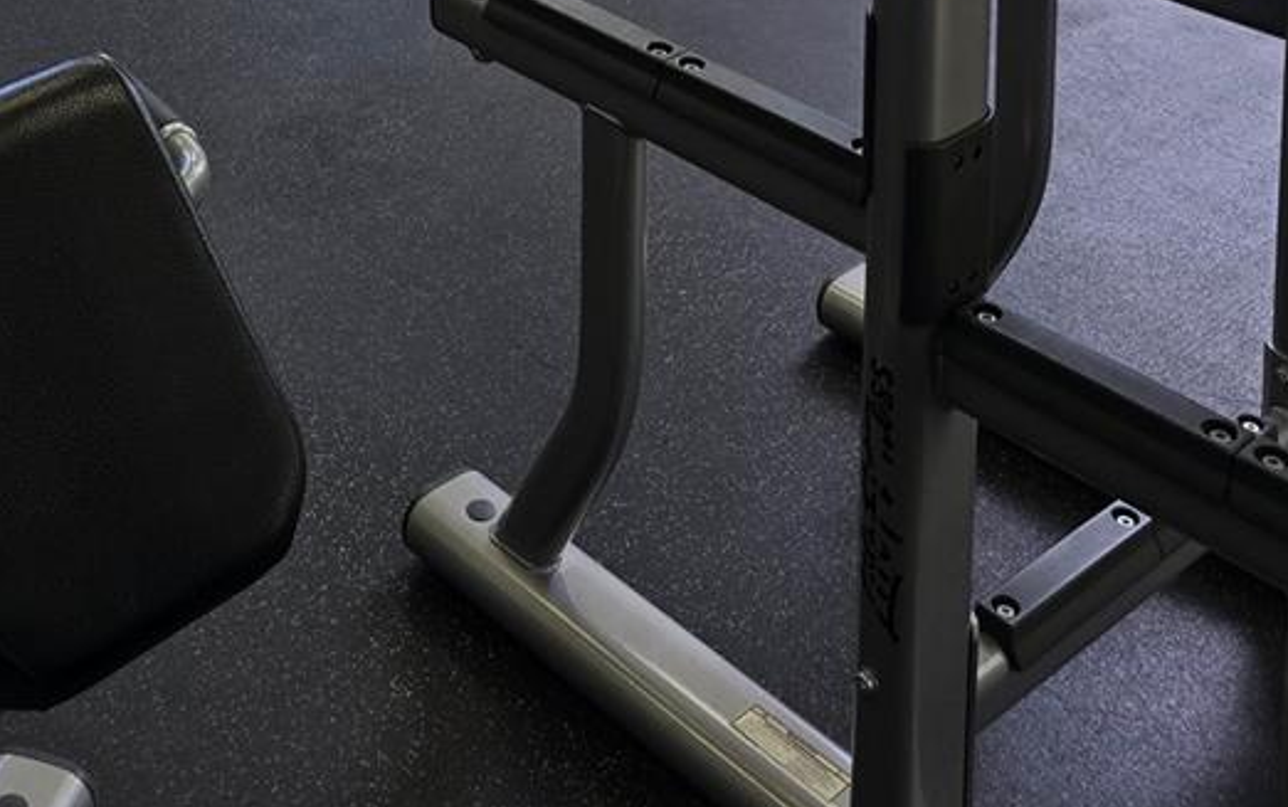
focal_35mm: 56
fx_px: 1967
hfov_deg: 35.6
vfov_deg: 18.2
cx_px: 355
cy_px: -652
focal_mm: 6.3
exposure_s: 1/120
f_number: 1.7
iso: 32
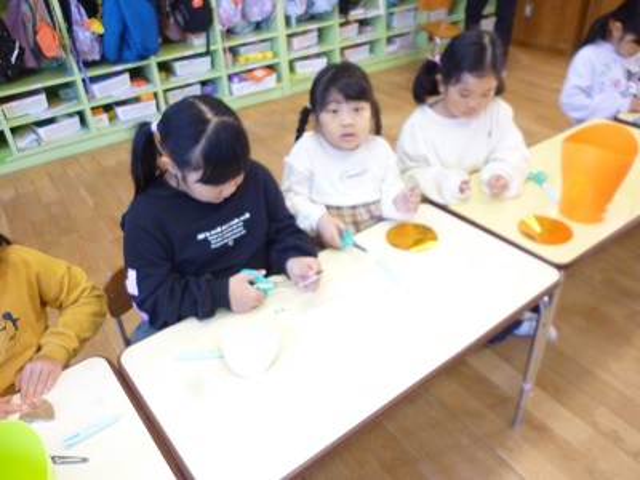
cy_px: 240
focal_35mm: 28
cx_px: 320
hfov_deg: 63.4
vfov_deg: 49.7
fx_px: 518
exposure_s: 1/50
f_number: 3.1
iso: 400
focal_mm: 5
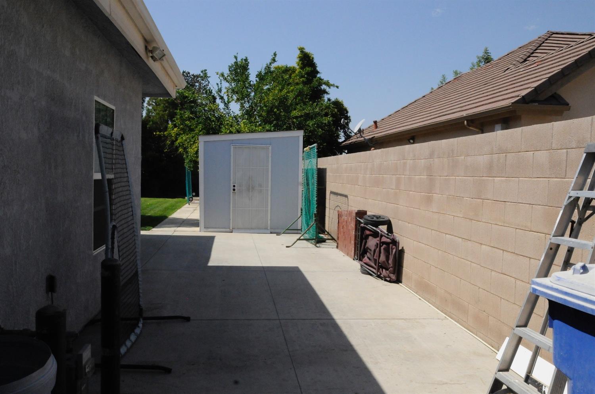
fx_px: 545
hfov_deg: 57.3
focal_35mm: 33
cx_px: 298
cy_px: 197
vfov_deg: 39.8
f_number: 16
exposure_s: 1/2500
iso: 2000
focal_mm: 22
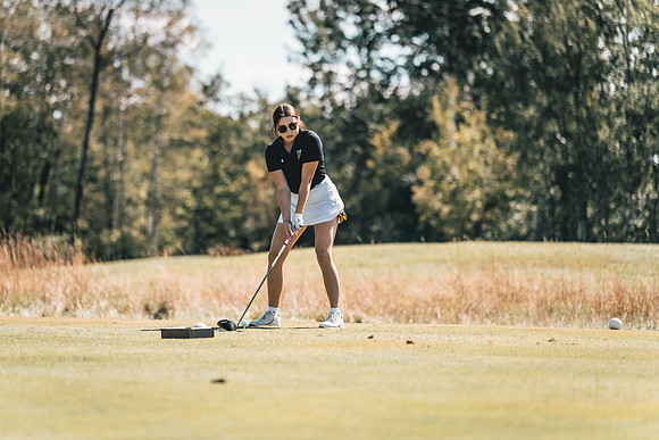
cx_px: 297
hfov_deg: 12.0
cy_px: 201
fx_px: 3145
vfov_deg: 8.0
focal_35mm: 172
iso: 400
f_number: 2.8
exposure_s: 1/5000
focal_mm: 150
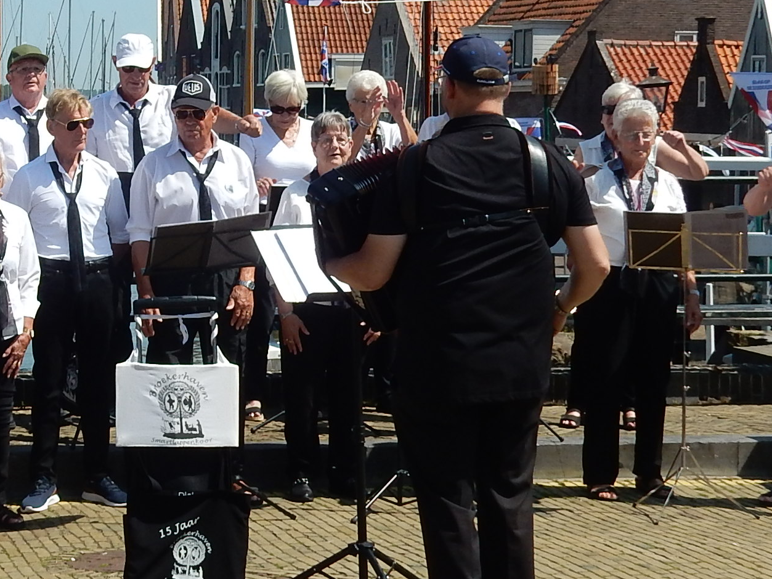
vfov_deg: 13.2
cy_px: 152
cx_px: -42
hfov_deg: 17.1
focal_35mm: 112
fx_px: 2498
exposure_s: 1/1000
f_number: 4.2
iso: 125
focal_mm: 7.6
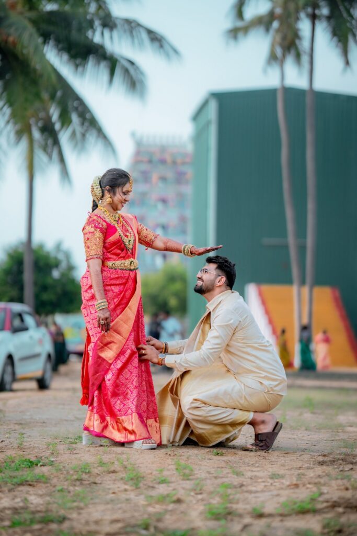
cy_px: 268
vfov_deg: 23.9
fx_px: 1264
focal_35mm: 85
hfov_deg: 16.1
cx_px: 178
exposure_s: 1/3200
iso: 100
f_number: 1.4
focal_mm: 85
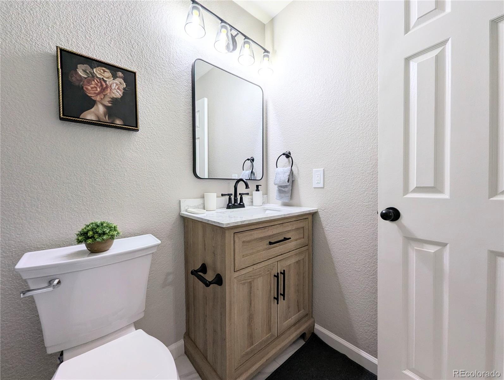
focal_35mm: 13
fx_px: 190
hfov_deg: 106.1
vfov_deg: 90.1
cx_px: 252
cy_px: 190
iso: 34
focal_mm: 1.95
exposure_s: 1/176
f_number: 2.2
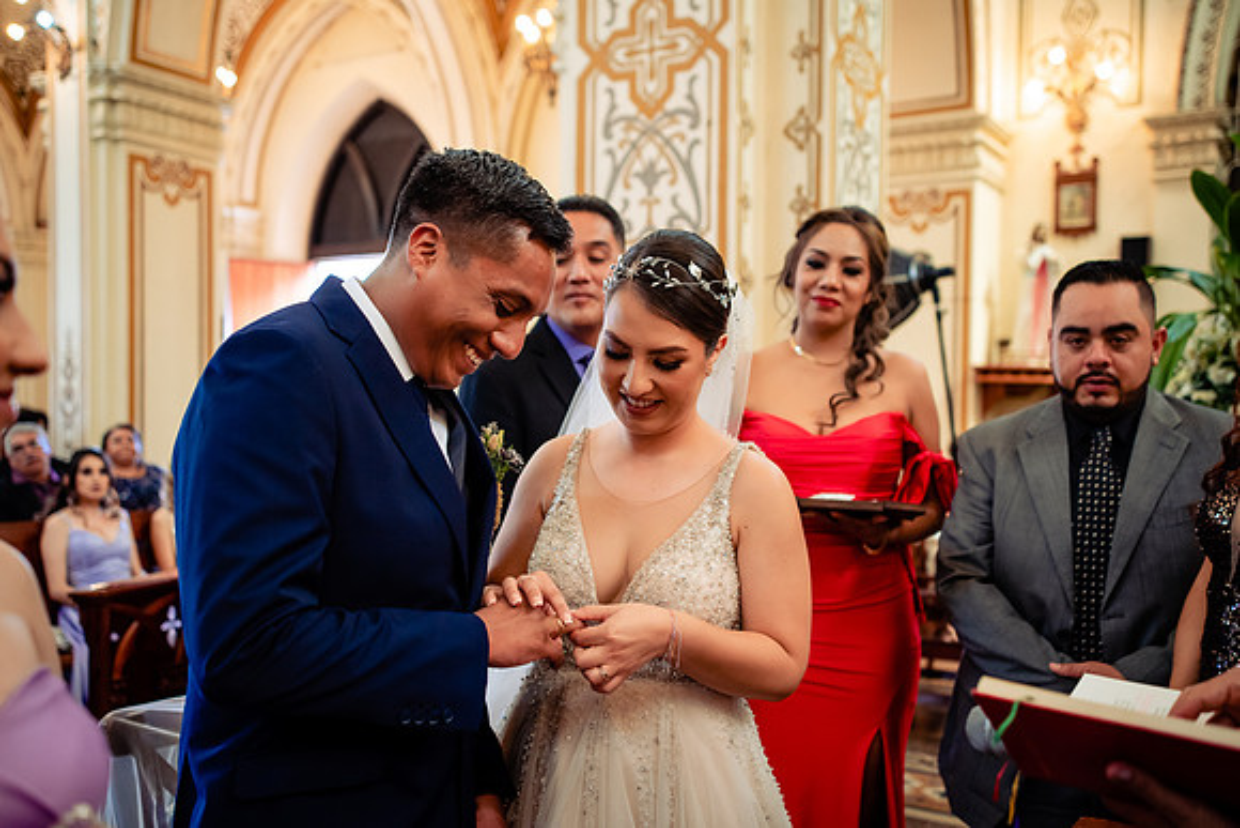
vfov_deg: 37.9
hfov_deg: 54.4
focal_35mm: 35
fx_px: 1206
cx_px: 620
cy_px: 414
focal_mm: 35
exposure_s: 1/100
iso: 1250
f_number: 2.8
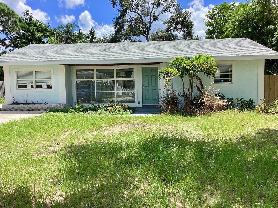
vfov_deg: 45.4
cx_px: 139
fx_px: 249
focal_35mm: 31
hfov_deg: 58.4
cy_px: 104
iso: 25
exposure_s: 1/895
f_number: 2.4
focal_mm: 3.3
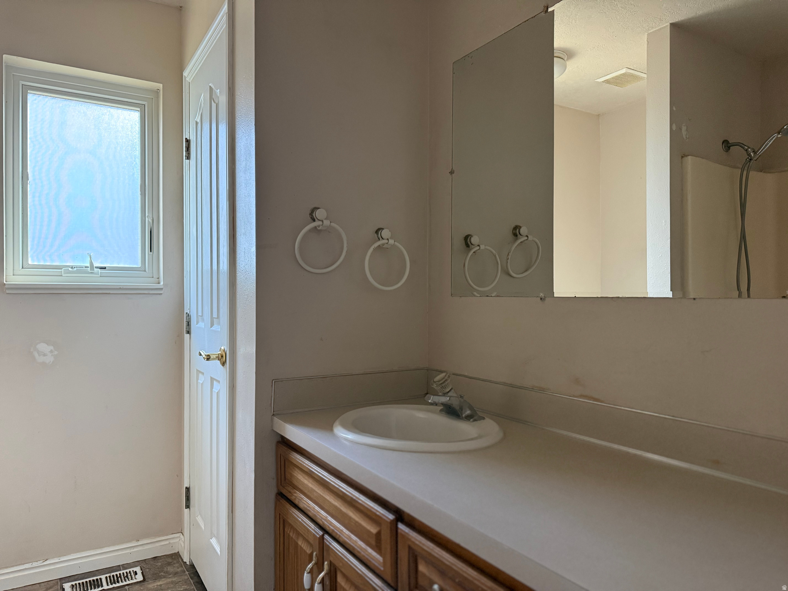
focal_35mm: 24
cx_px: 394
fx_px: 546
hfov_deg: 71.6
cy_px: 296
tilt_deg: +0.6
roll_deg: +0.1
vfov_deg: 56.8
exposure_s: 1/60
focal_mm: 6.76
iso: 500
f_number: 1.78
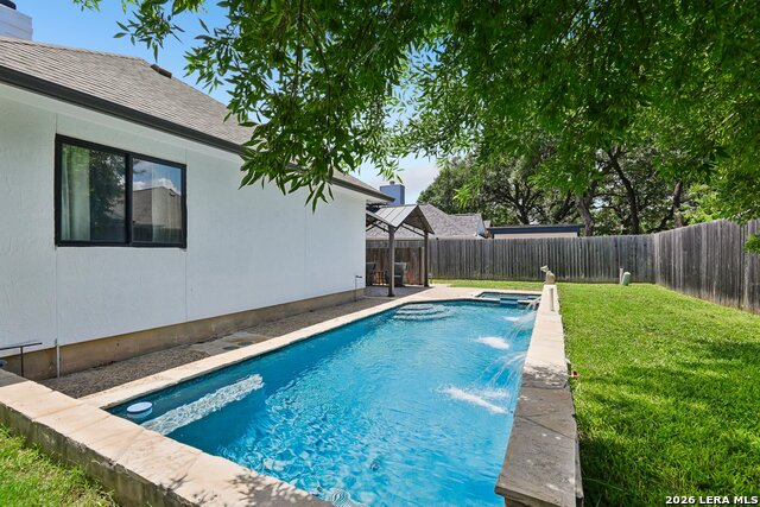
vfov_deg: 73.8
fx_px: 338
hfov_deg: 96.7
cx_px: 380
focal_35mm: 16
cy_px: 254
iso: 400
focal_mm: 16
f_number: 8
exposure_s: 1/250
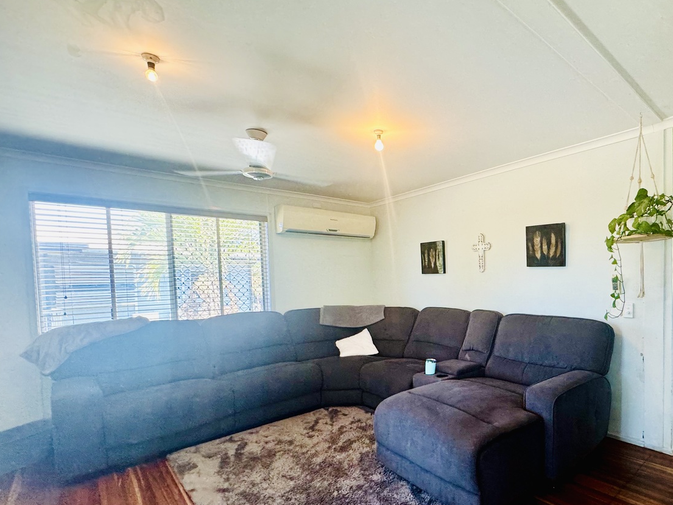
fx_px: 369
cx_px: 449
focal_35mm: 19
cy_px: 295
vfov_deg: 68.2
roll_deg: +3.8
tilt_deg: -2.2
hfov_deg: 81.8
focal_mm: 2.22
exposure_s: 1/100
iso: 200
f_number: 2.2
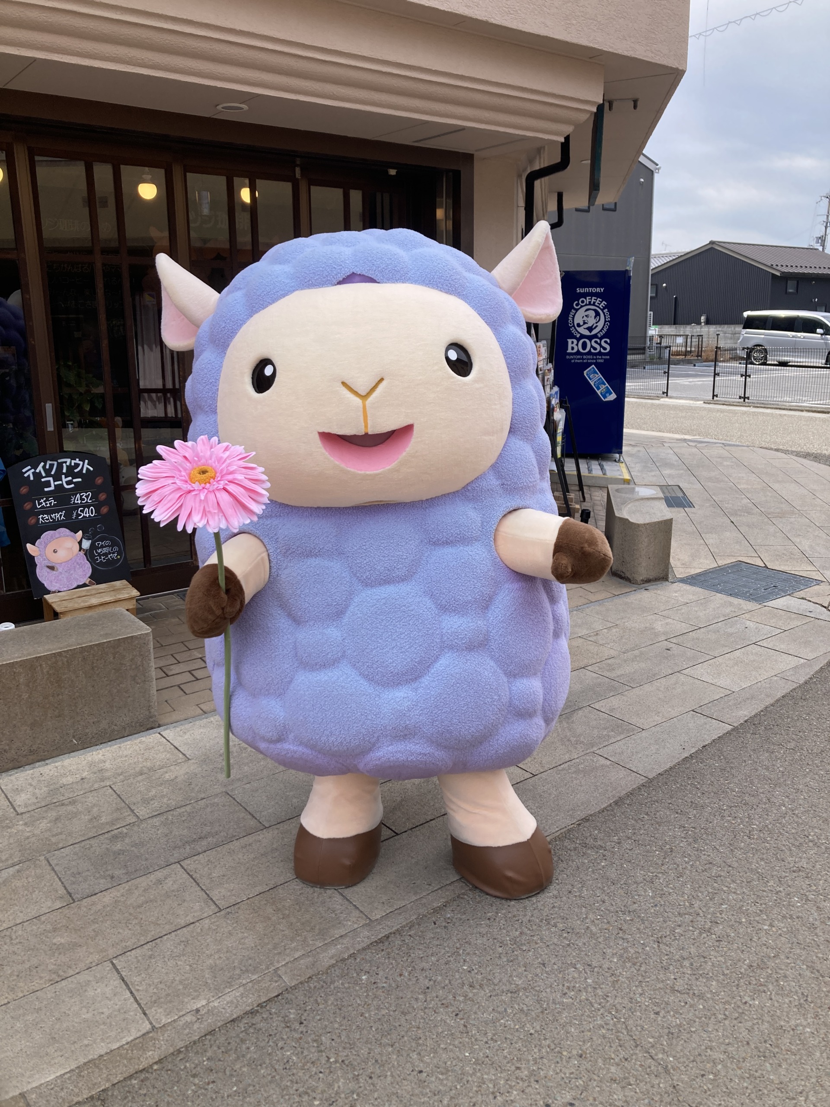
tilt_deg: -12.4
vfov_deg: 63.4
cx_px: 415
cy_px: 554
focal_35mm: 28
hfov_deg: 49.7
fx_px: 895
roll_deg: +0.6
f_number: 1.8
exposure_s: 1/972
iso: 20
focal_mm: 3.99
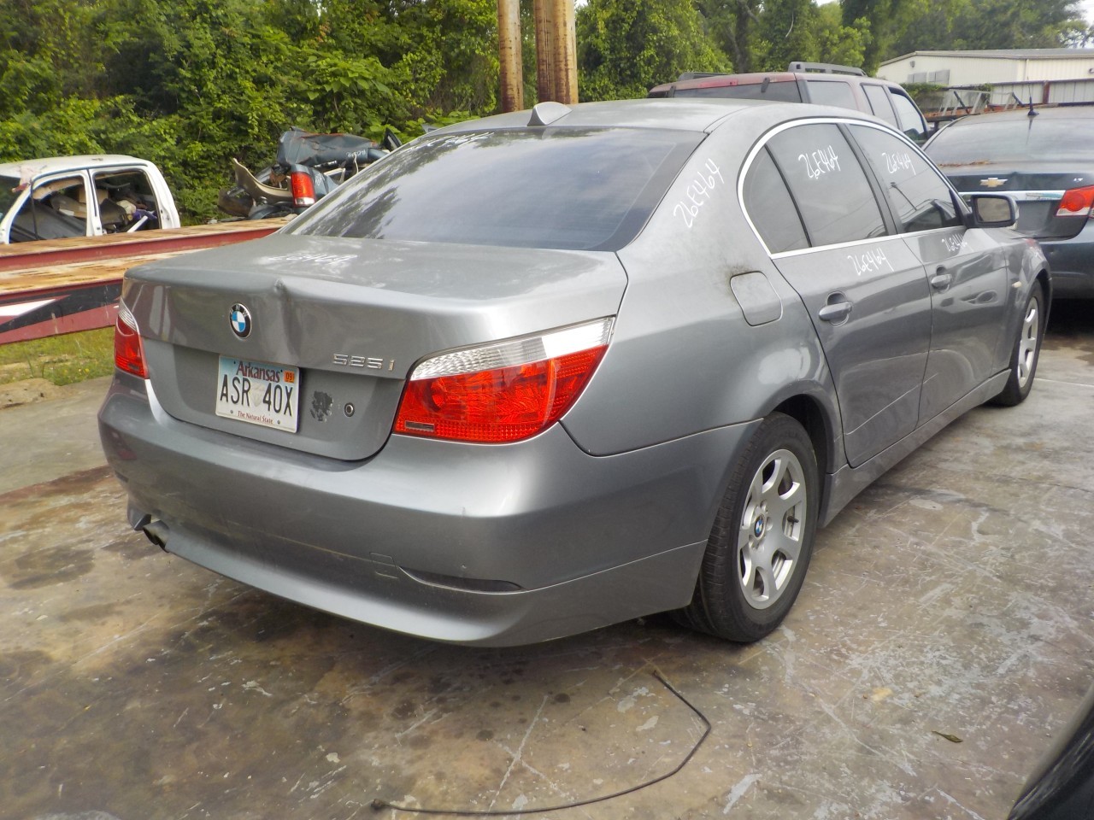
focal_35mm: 30
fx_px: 948
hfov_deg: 60.0
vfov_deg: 46.8
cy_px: 410
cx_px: 547
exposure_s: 1/320
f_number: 3.3
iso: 125
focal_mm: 4.1
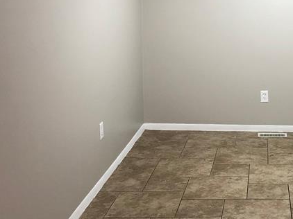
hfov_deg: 27.1
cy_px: 75
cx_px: 288
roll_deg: -0.6
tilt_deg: -9.6
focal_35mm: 68
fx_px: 575
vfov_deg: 21.5
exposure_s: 1/24
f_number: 1.8
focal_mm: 3.99
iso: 40
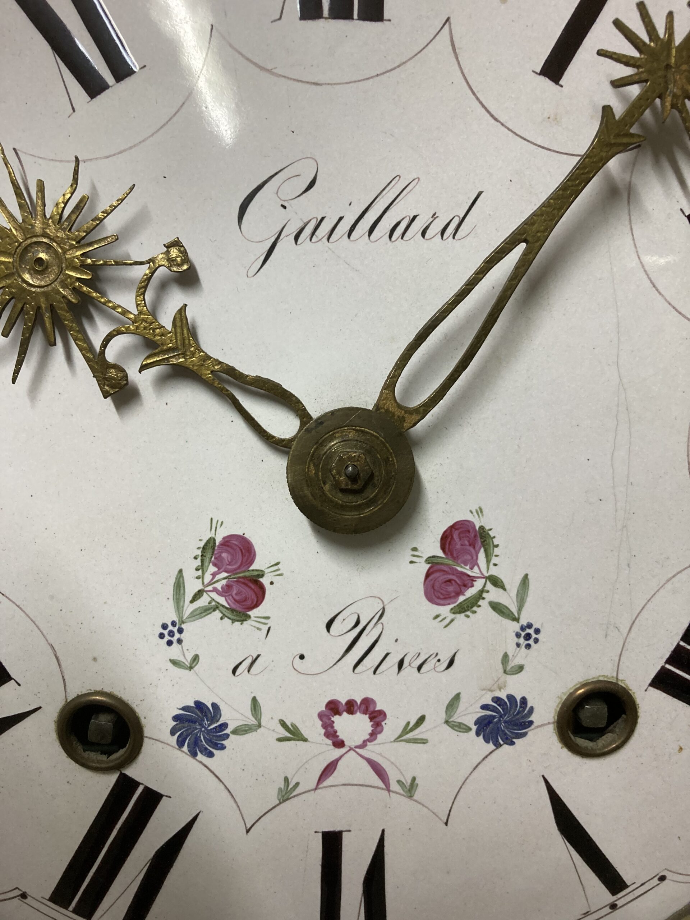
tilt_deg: -6.8
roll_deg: +1.1
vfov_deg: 63.4
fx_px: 744
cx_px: 345
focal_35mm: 28
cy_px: 460
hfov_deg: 49.7
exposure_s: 1/50
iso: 160
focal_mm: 3.99
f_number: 1.8
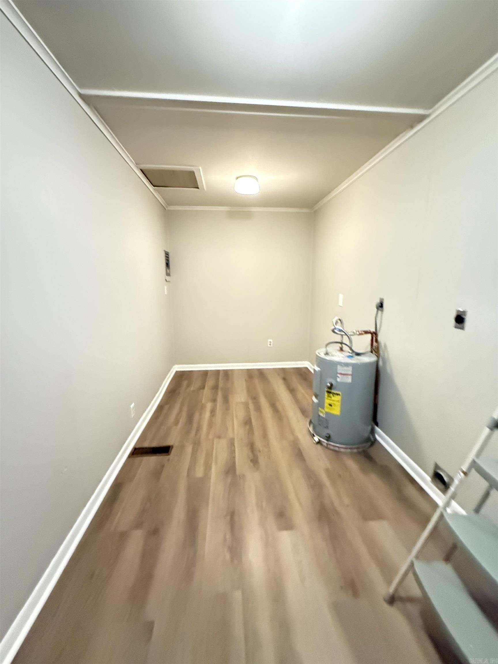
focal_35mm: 14
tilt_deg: -11.7
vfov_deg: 102.1
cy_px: 332
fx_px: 269
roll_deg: -0.7
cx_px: 249
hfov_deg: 85.7
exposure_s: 1/30
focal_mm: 2.22
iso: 2000
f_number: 2.2
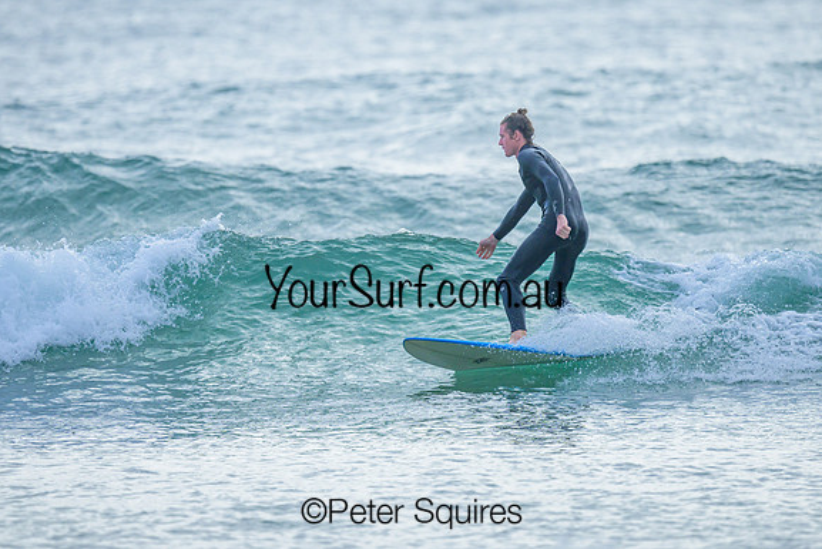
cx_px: 427
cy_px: 229
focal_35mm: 1106
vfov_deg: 1.2
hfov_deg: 1.9
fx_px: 25258
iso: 220
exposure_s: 1/2000
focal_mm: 800
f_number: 6.3
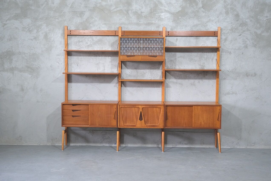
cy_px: 90
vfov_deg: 30.5
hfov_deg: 44.5
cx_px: 136
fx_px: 331
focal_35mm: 44
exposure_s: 1/42
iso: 2000
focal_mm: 29.2
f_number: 4
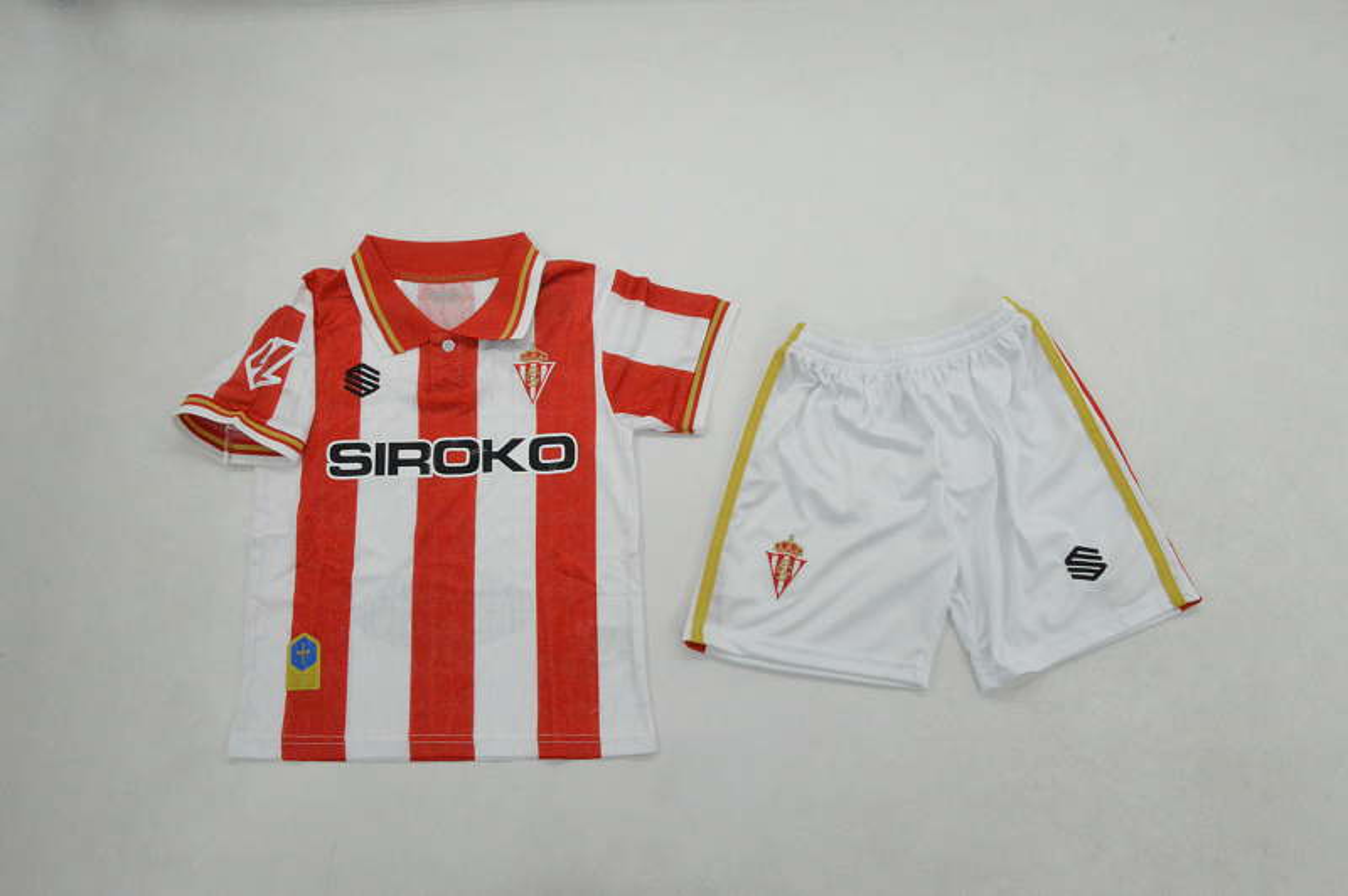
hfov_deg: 59.5
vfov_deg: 41.6
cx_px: 674
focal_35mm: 32
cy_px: 448
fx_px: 1179
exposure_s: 1/200
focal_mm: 21
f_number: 25
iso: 6400
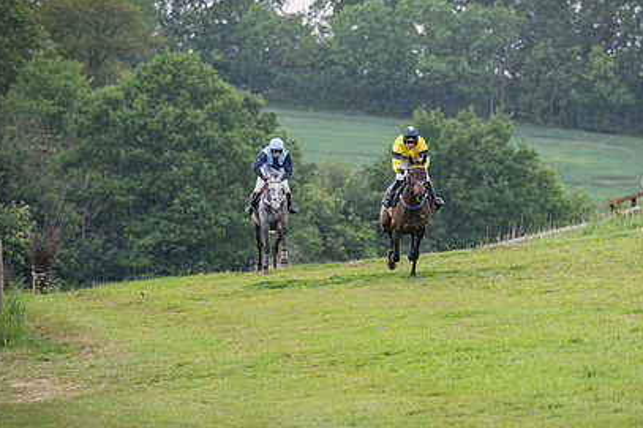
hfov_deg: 4.8
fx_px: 7623
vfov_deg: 3.2
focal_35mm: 427
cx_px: 398
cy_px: 215
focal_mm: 200
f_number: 4
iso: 400
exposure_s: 1/1600
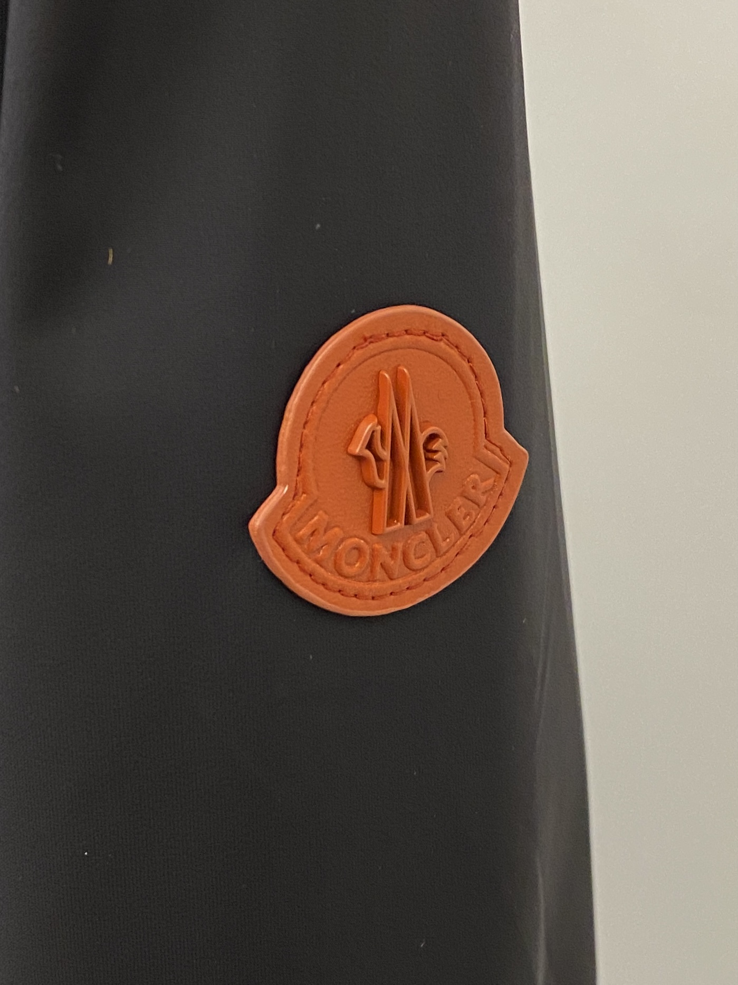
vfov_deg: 67.3
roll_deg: -3.8
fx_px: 739
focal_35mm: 26
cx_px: 369
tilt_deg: -24.2
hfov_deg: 53.1
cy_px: 492
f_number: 1.8
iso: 125
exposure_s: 1/94
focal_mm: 4.25
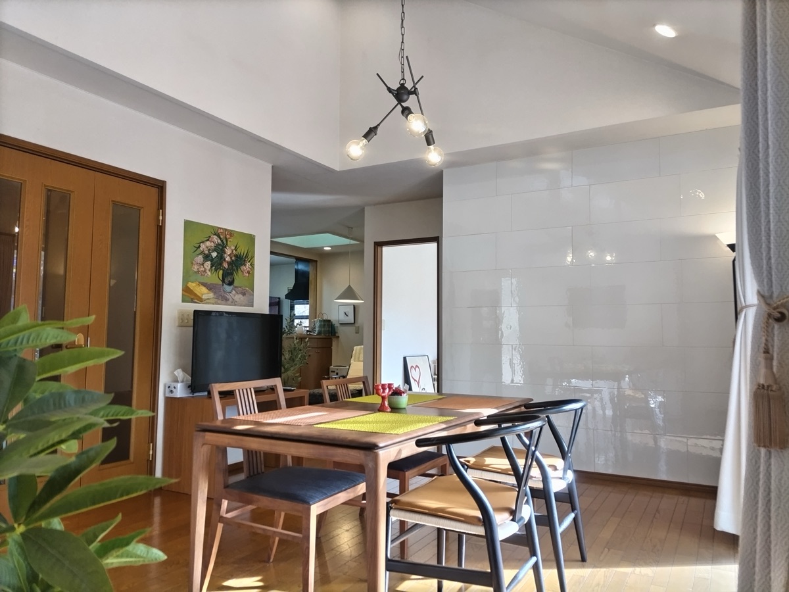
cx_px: 394
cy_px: 296
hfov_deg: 67.3
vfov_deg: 53.1
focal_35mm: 26
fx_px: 593
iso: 153
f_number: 1.79
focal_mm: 4.8
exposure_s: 1/50
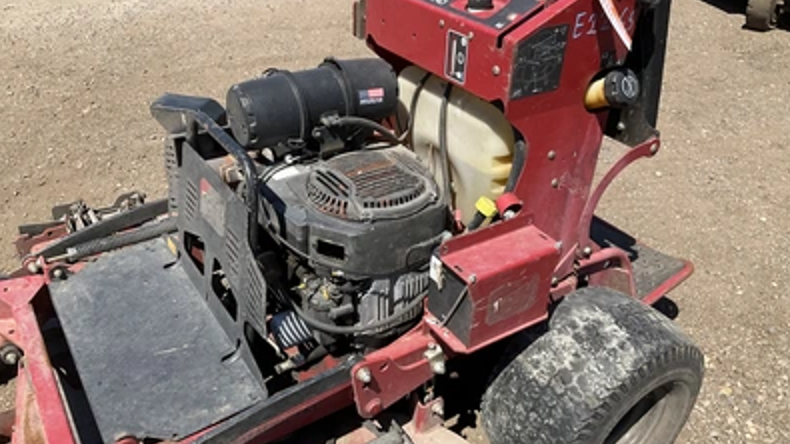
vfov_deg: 36.7
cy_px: 228
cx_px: 396
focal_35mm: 32
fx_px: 670
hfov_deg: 61.0
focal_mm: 3
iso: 25
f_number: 1.8
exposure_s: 1/1311
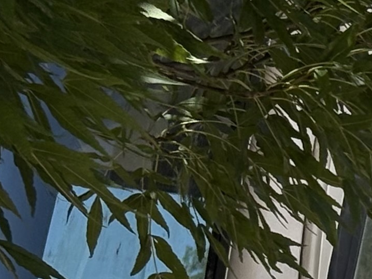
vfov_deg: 5.1
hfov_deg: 6.5
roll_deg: +2.2
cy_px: 392
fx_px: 3139
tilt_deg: +5.4
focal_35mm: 292
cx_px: 783
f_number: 1.6
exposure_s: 1/4329
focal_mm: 5.96
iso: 40
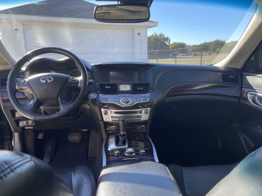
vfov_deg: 53.1
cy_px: 98
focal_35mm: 26
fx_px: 197
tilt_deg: -13.1
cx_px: 131
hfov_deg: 67.3
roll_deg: +1.3
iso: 32
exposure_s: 1/399
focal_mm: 4.2
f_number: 1.6
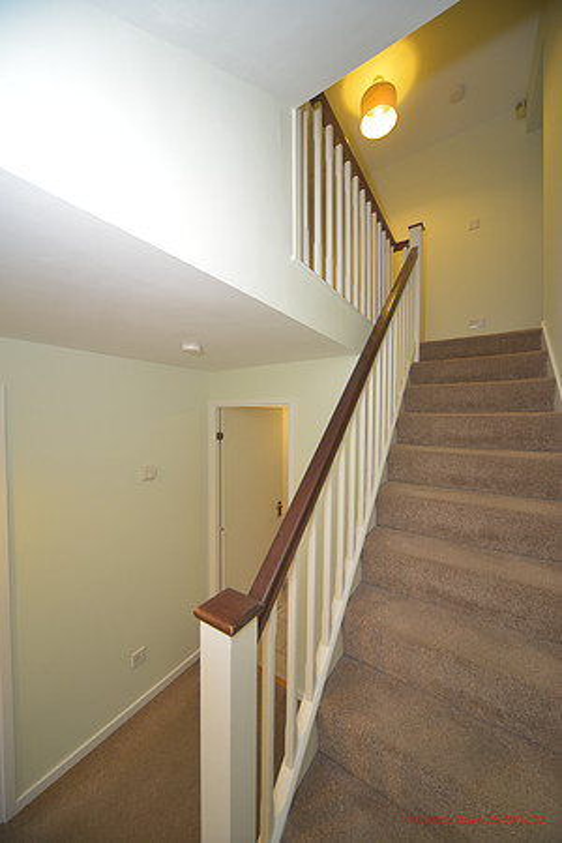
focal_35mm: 12
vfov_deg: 112.6
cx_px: 281
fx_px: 281
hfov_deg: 90.0
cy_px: 422
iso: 720
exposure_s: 1/30
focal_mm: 12
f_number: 5.6
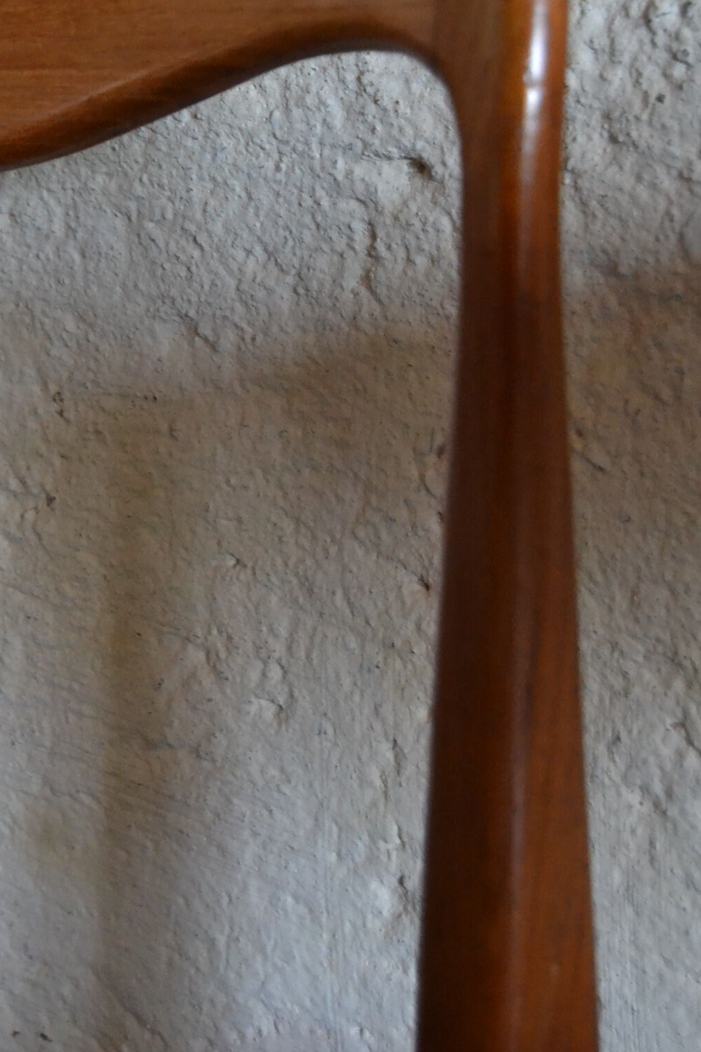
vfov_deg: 19.4
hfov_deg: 13.0
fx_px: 3067
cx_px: 225
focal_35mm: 105
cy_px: 321
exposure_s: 1/60
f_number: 5.3
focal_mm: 46
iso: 3200
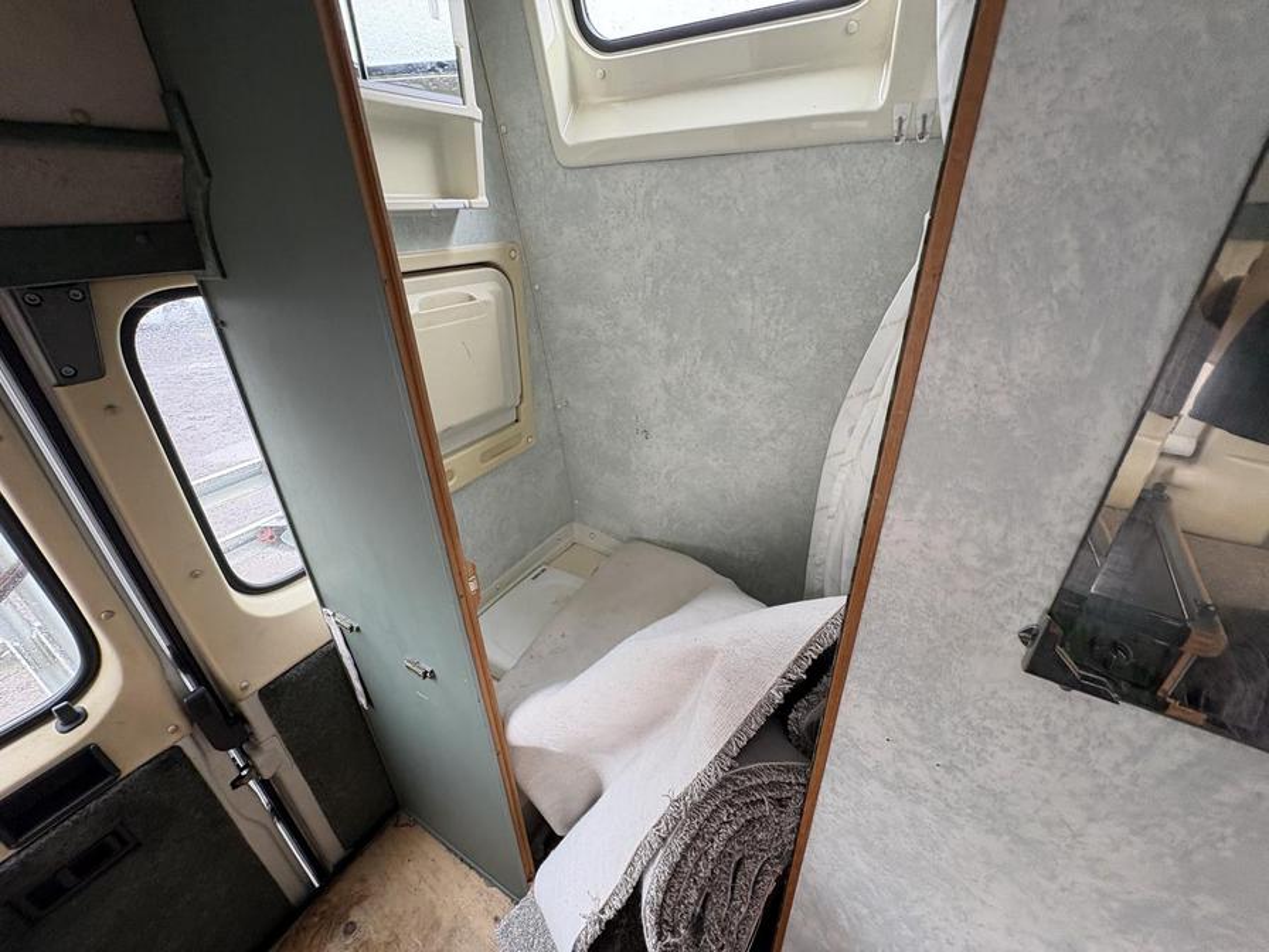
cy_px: 476
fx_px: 513
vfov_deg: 85.7
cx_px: 634
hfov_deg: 102.1
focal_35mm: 14
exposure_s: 1/99
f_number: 2.2
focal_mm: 2.22
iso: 160
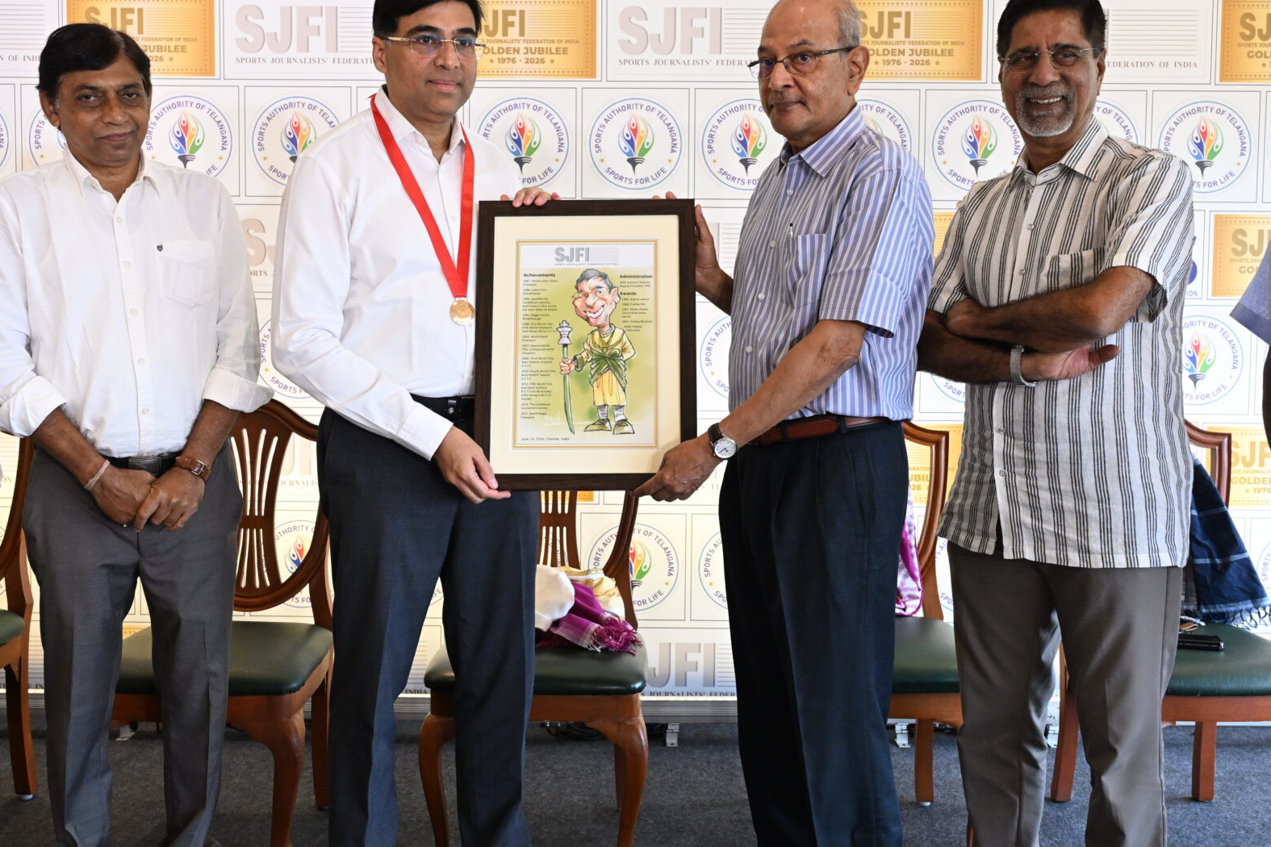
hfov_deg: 49.6
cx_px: 636
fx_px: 1377
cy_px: 396
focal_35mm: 39
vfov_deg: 34.2
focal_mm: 24
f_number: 4
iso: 2500
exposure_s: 1/640
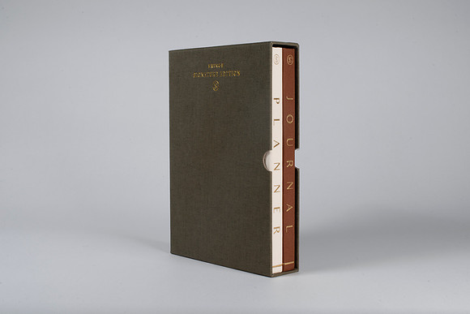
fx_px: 676
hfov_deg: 38.4
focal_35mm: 52
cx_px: 231
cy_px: 159
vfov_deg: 26.1
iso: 200
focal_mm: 50
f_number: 16
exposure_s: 1/250
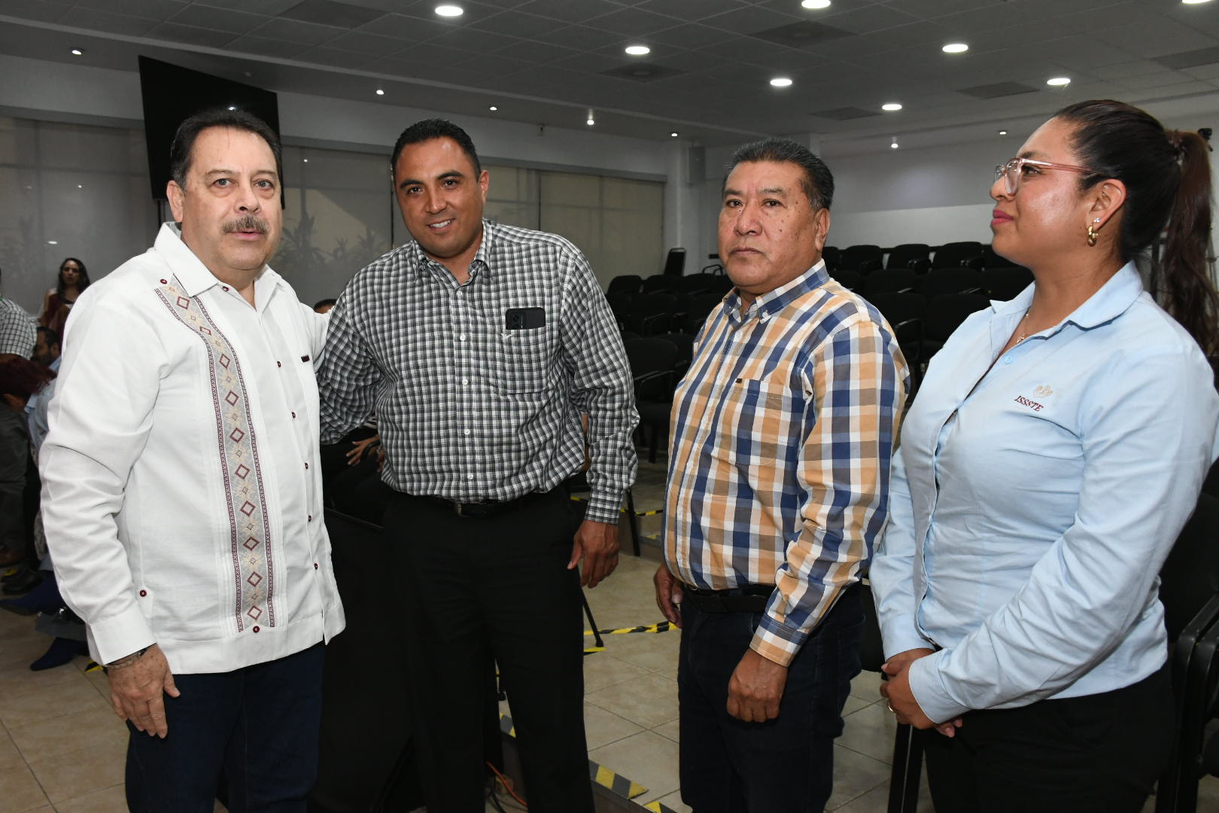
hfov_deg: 61.9
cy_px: 406
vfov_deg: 43.6
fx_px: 1016
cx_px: 610
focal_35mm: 30
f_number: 6.3
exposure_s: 1/125
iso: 2000
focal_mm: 20
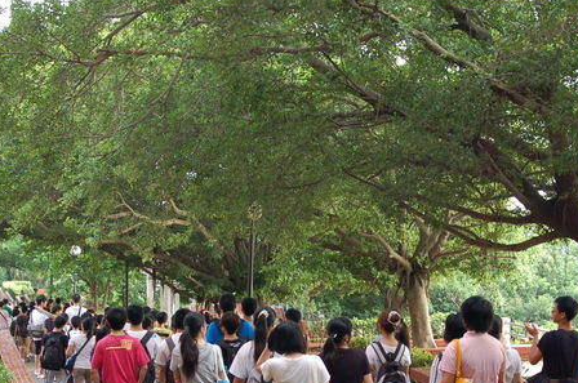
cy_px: 267
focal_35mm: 75
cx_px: 321
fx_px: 1202
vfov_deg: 18.0
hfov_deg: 27.0
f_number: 4.5
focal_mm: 32
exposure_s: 1/80
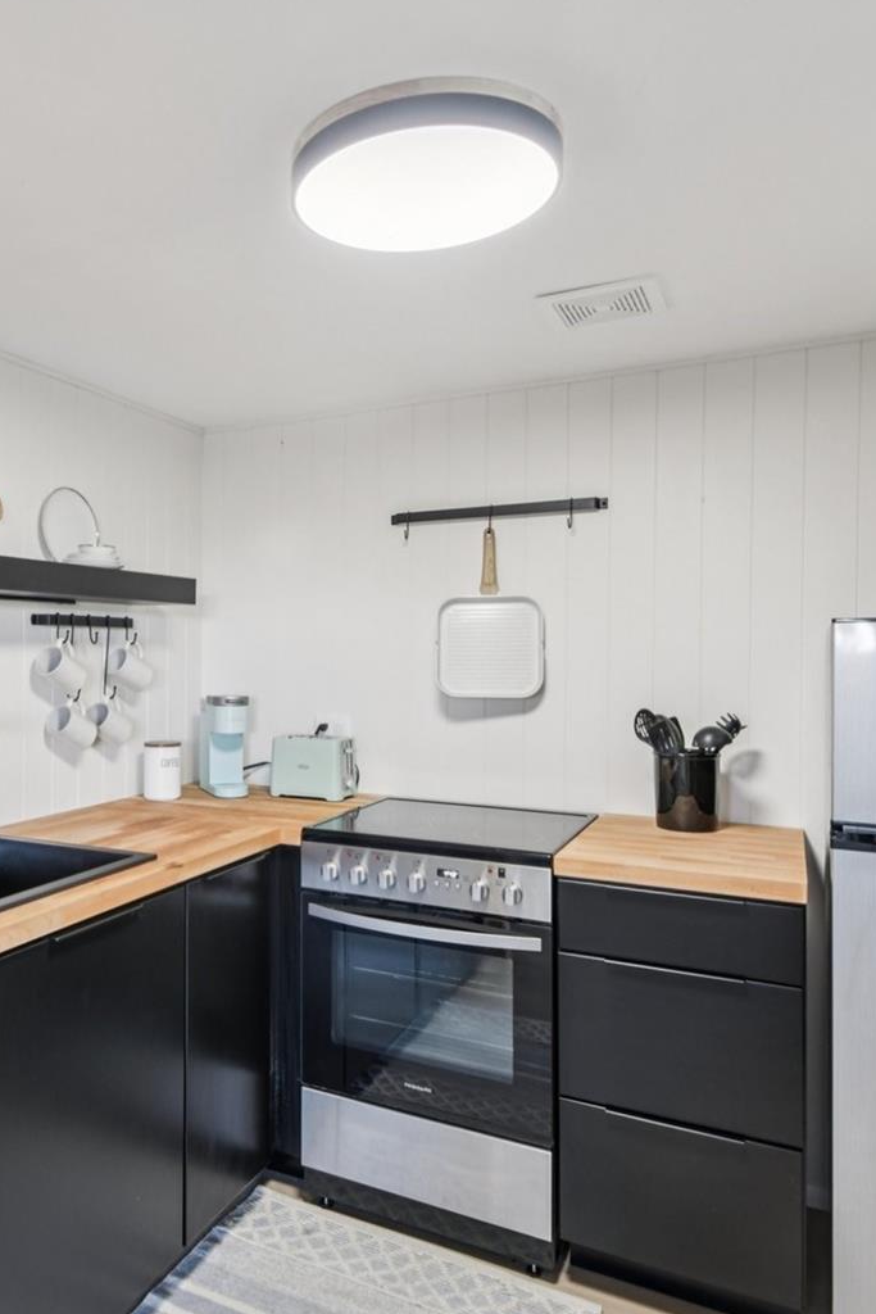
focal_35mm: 25
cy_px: 666
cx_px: 235
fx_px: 912
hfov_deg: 49.5
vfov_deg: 71.5
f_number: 8
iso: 400
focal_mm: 16
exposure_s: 1/10
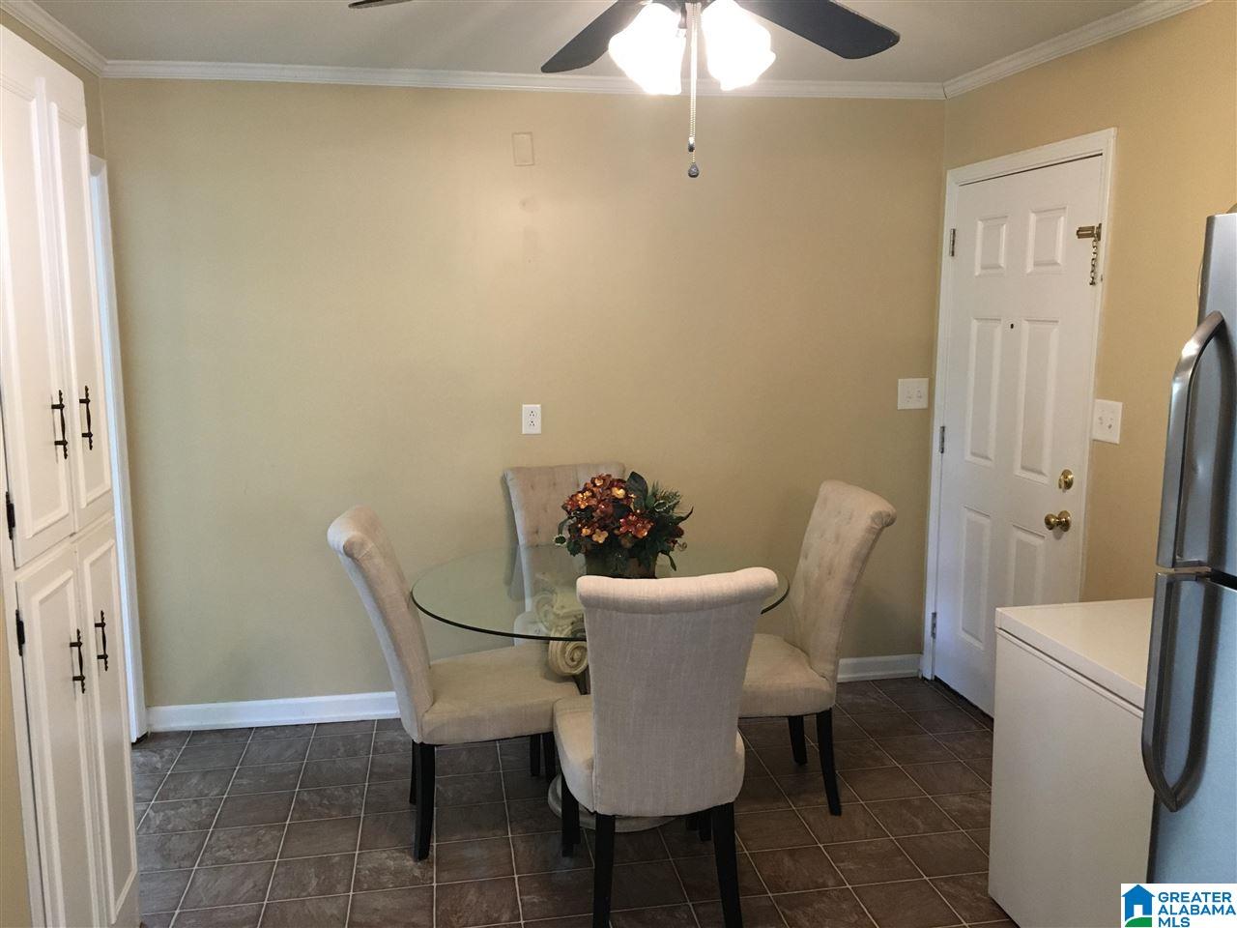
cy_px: 464
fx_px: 1036
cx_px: 618
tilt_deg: -8.9
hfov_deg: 61.7
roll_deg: +0.0
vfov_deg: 48.2
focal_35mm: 29
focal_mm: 4.15
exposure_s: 1/30
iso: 200
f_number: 2.2
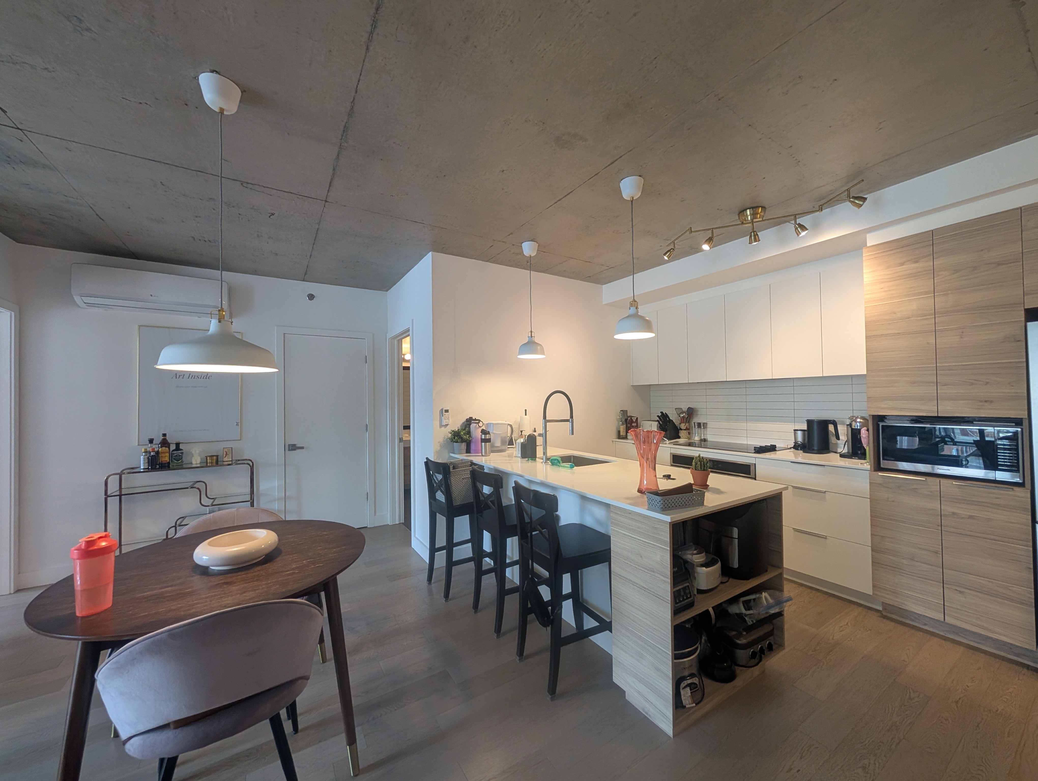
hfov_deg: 110.5
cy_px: 390
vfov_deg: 94.6
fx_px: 360
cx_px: 519
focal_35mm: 12
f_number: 1.7
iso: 157
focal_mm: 2.02
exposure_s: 1/120
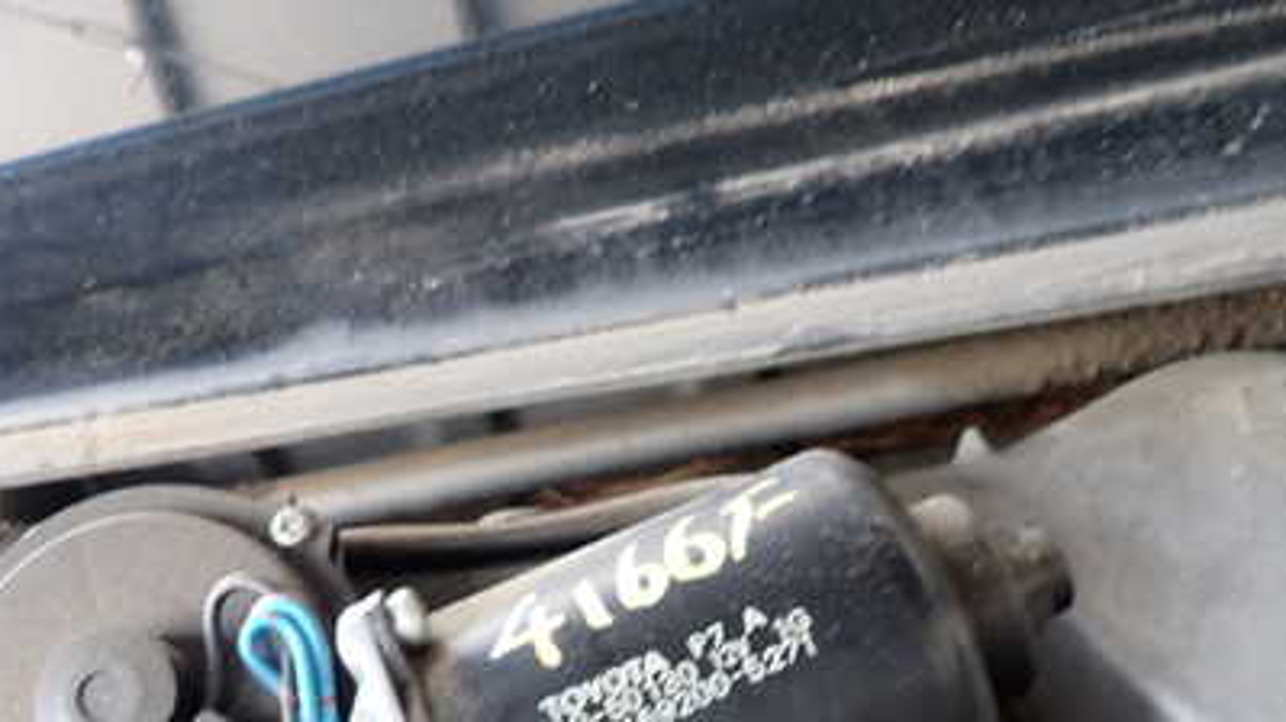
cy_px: 648
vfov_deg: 27.9
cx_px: 574
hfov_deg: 49.3
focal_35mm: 41
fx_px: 1397
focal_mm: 4.5
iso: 200
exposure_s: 1/60
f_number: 2
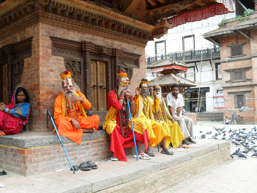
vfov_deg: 40.7
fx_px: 260
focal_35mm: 35
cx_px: 128
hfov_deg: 52.6
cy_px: 96
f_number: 3.2
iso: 100
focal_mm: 6.3
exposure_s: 1/250
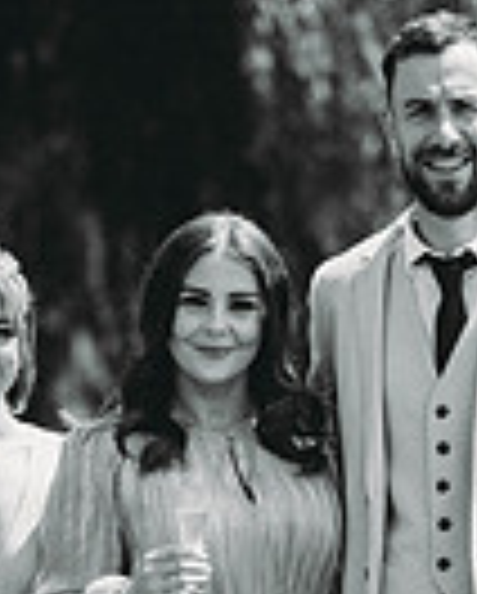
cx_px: 110
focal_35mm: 271
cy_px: 464
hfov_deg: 5.7
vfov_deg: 7.1
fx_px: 4771
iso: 100
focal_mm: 85
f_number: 1.8
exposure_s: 1/2500
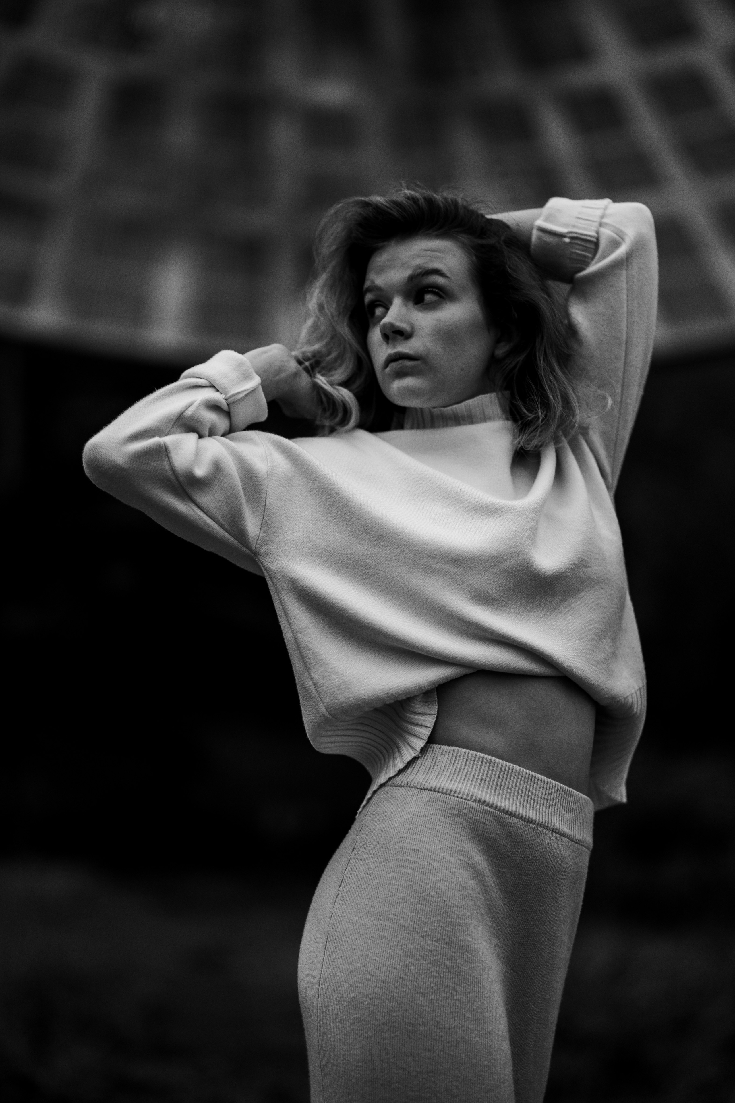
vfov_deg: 23.9
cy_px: 552
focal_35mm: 85
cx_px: 368
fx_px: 2603
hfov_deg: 16.1
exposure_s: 1/160
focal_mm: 85
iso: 500
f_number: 1.4
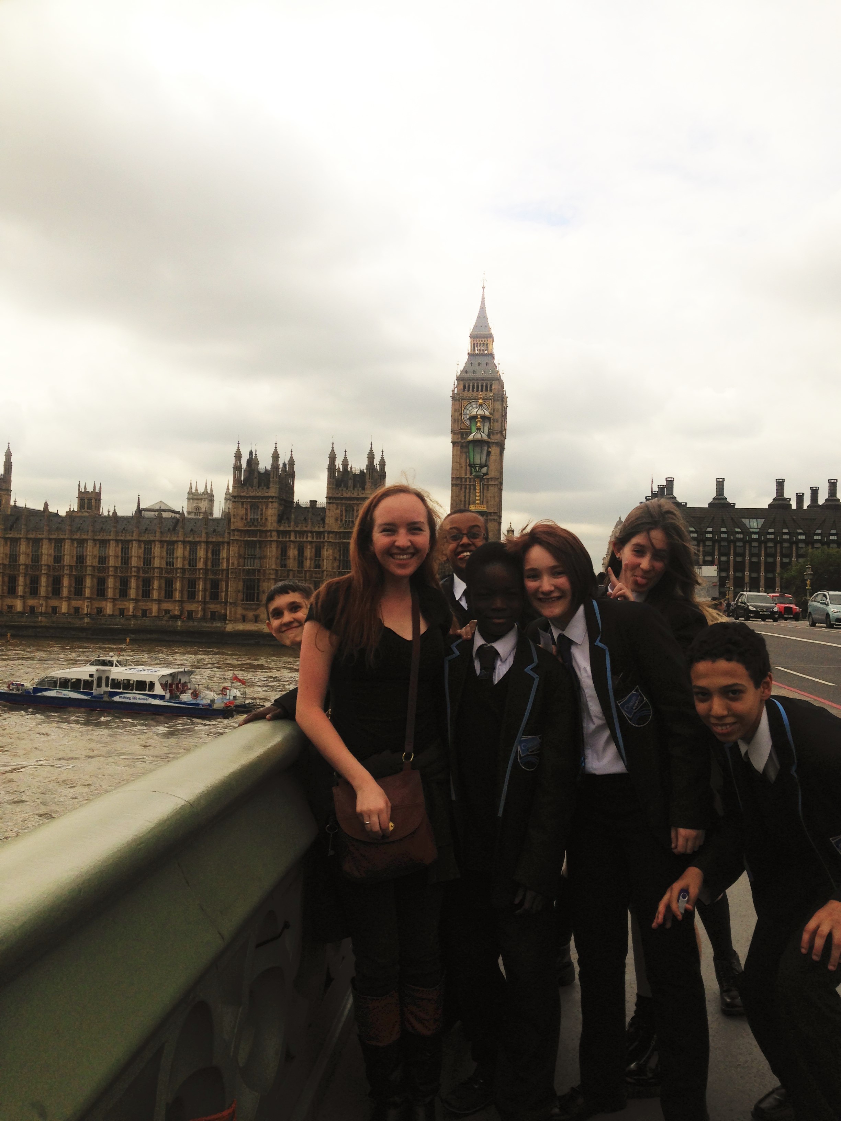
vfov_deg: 55.4
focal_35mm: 33
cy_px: 560
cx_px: 420
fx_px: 1069
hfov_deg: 42.9
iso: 50
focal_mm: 4.12
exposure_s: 1/3876
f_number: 2.4
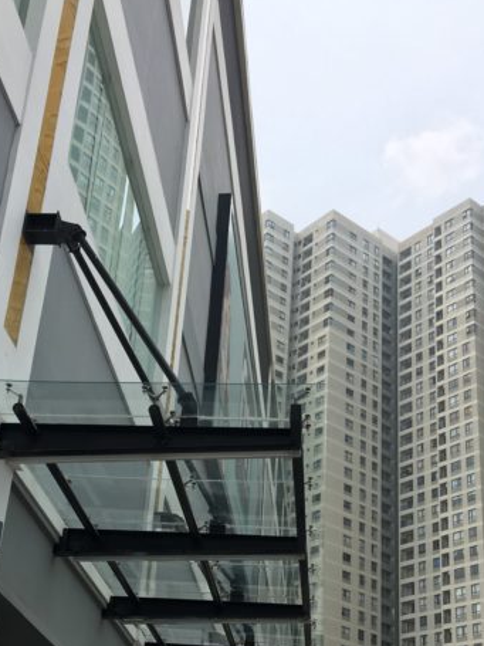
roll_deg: -5.2
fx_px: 951
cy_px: 481
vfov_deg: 36.7
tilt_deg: +24.9
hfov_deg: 28.4
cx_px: 179
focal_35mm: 51
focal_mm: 4.15
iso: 25
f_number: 2.2
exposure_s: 1/974
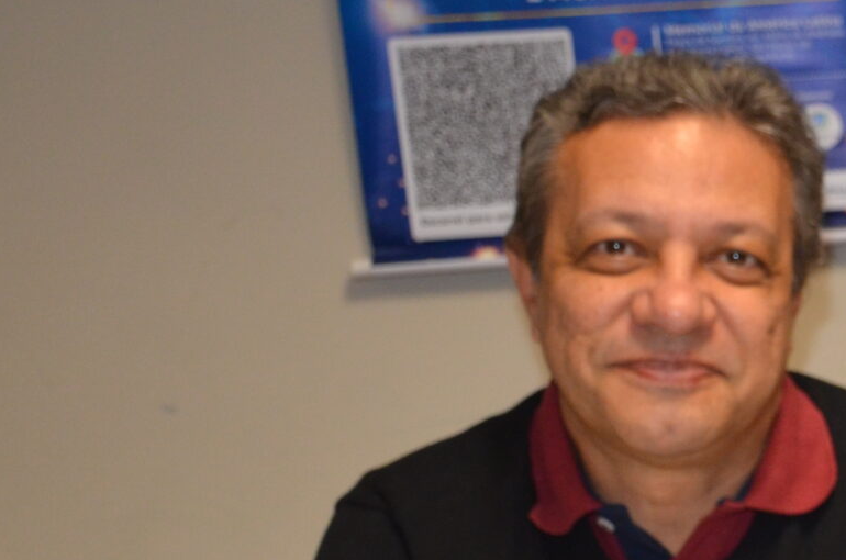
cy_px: 587
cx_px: 1349
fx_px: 2689
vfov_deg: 11.7
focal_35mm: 115
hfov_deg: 16.0
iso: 720
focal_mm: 23
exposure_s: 1/60
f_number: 3.8
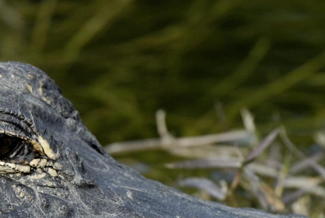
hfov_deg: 1.9
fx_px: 9575
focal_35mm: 1059
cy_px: 292
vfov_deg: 1.3
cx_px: 173
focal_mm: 240
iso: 320
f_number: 6.3
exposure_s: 1/320
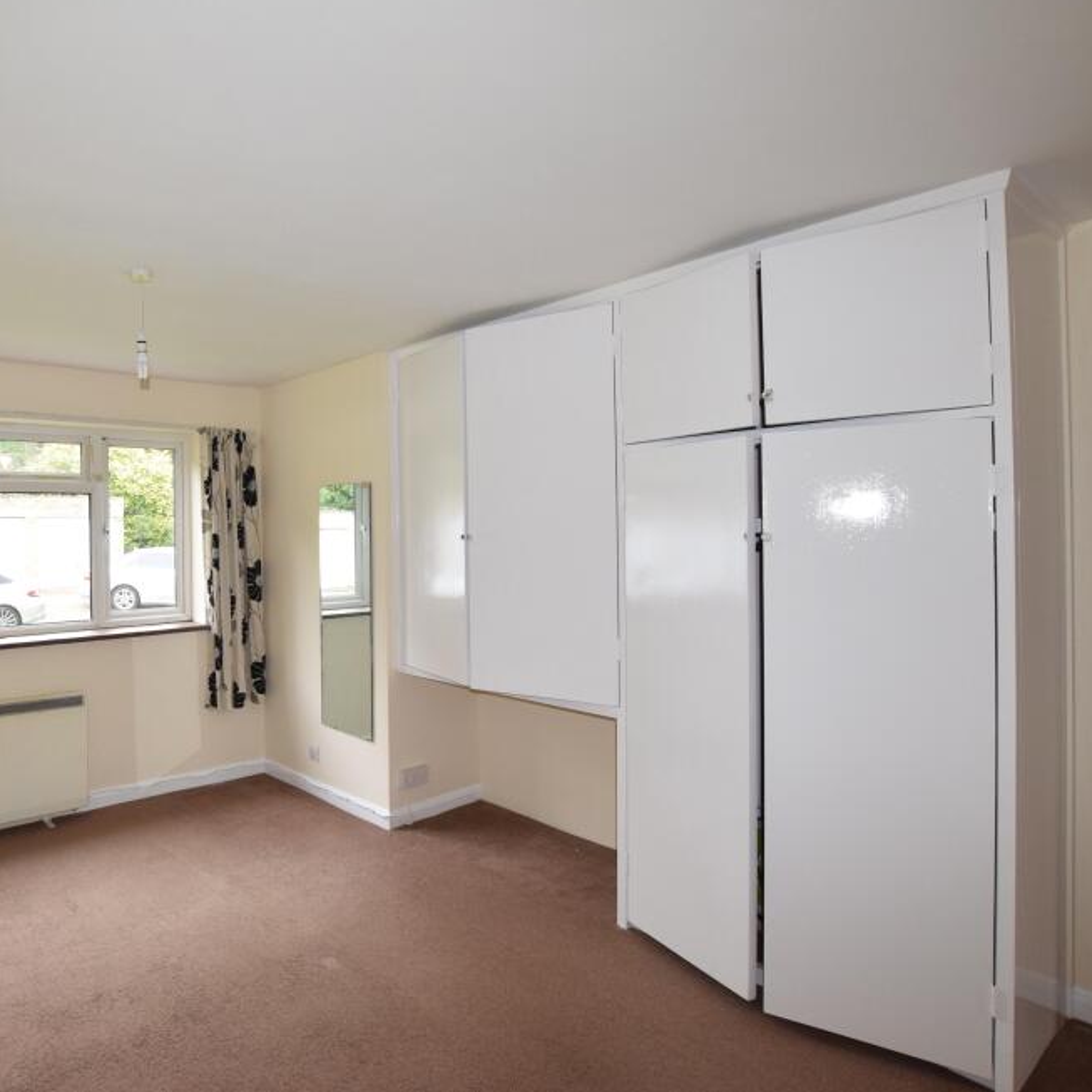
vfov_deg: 74.8
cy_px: 524
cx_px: 306
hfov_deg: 71.0
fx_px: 714
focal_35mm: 20
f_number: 8
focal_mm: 10
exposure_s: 1/60
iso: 1250
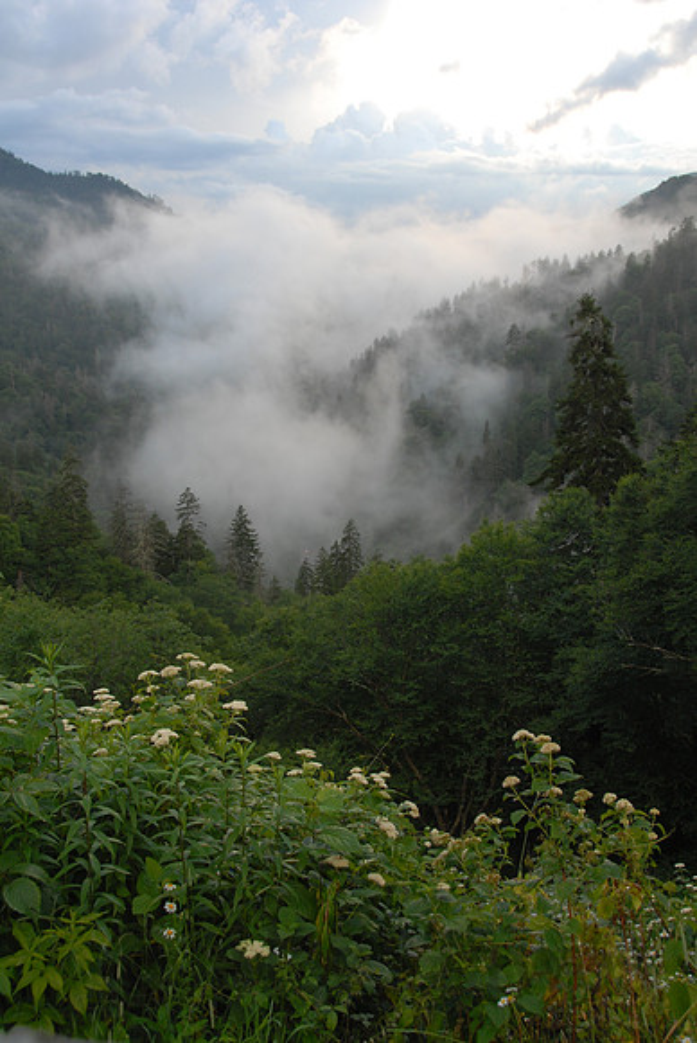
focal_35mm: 36
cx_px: 348
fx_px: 1043
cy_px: 522
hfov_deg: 37.0
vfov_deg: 53.1
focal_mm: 24
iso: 320
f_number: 8
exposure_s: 1/25
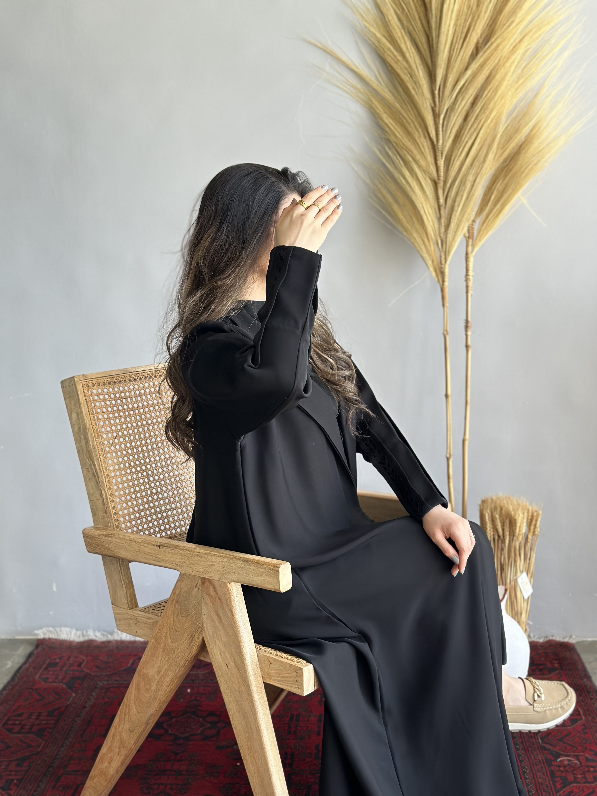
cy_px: 398
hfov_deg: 30.3
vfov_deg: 39.7
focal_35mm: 48
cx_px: 298
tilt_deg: -9.8
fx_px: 1104
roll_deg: +1.4
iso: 80
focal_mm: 6.86
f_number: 1.78
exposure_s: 1/300
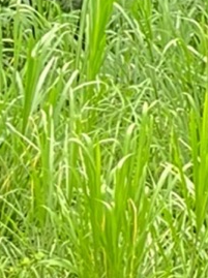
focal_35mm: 488
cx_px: -242
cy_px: -445
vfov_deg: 4.0
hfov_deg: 3.0
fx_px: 3919
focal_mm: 7.5
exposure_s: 1/121
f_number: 2.2
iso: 64
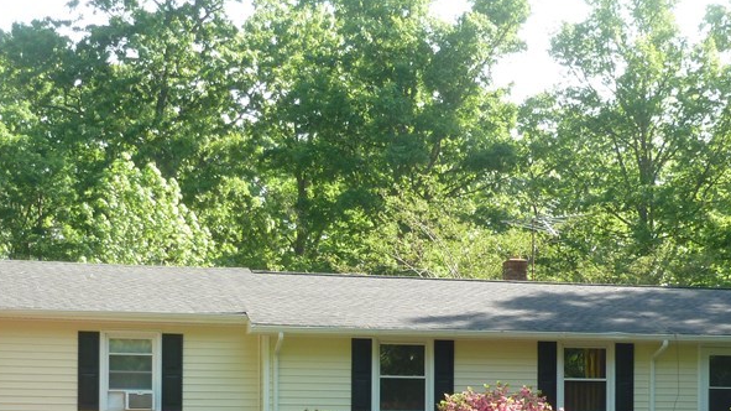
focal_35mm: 68
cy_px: 459
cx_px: 339
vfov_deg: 17.1
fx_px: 1318
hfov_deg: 31.0
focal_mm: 6.4
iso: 100
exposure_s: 1/100
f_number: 3.7
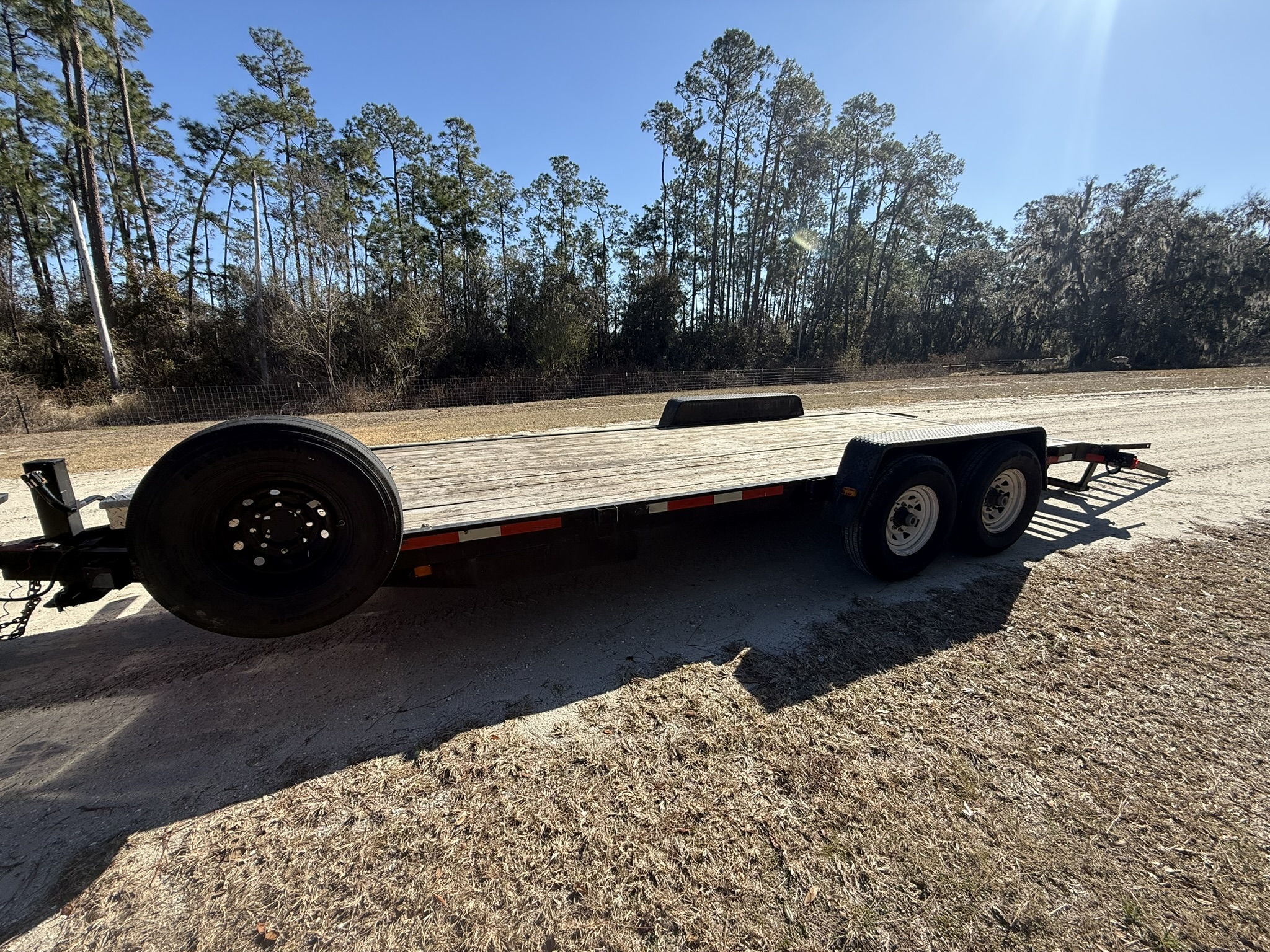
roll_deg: +0.0
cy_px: 476
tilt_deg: -14.7
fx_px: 514
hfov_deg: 102.1
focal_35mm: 14
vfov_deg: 85.7
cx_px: 635
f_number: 2.2
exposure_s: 1/1167
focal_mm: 2.22
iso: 50
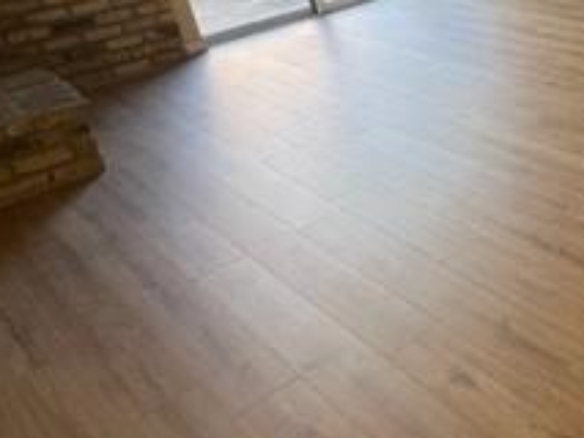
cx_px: 581
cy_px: 172
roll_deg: +3.9
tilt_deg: -28.5
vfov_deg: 36.7
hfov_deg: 41.7
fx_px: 658
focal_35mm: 39
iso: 200
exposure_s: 1/120
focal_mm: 1.57
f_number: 1.8
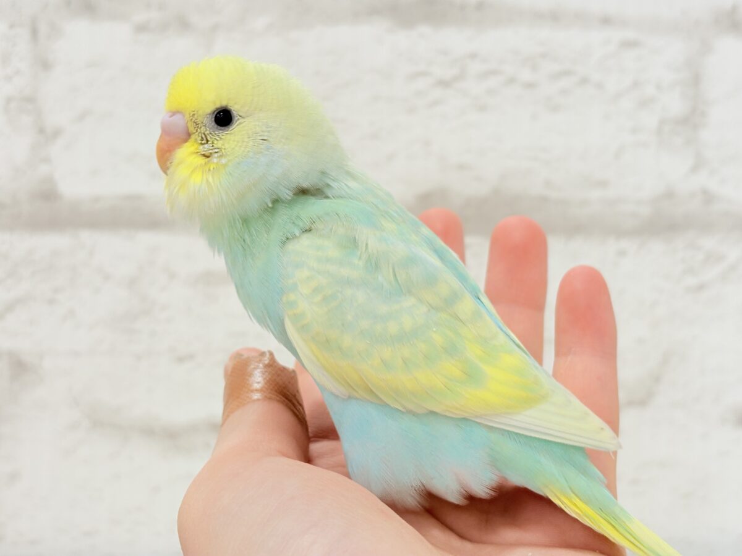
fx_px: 1115
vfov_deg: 28.0
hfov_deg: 36.8
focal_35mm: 52
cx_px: 371
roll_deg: +1.3
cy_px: 278
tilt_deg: -0.3
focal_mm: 5.96
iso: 32
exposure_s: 1/50
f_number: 1.6
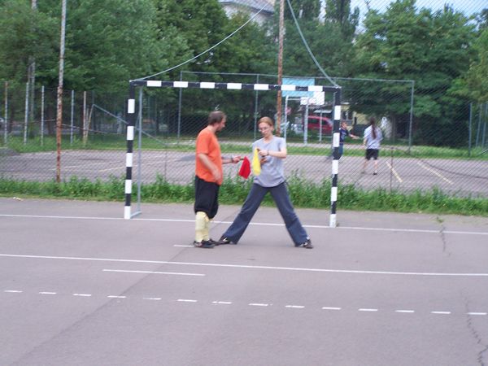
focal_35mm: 94
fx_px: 1325
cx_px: 244
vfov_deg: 15.7
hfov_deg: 20.9
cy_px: 183
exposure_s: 1/10
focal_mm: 15.6
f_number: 3.2
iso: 160
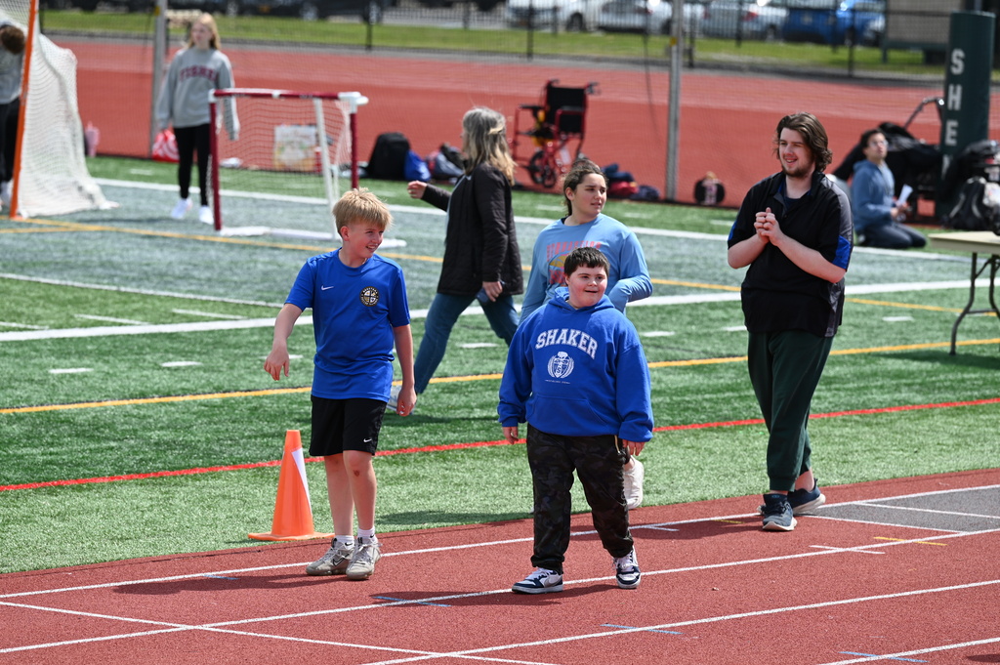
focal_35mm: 200
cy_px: 332
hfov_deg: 10.3
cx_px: 500
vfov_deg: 6.9
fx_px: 5551
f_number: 5.6
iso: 100
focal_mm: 200
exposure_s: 1/500
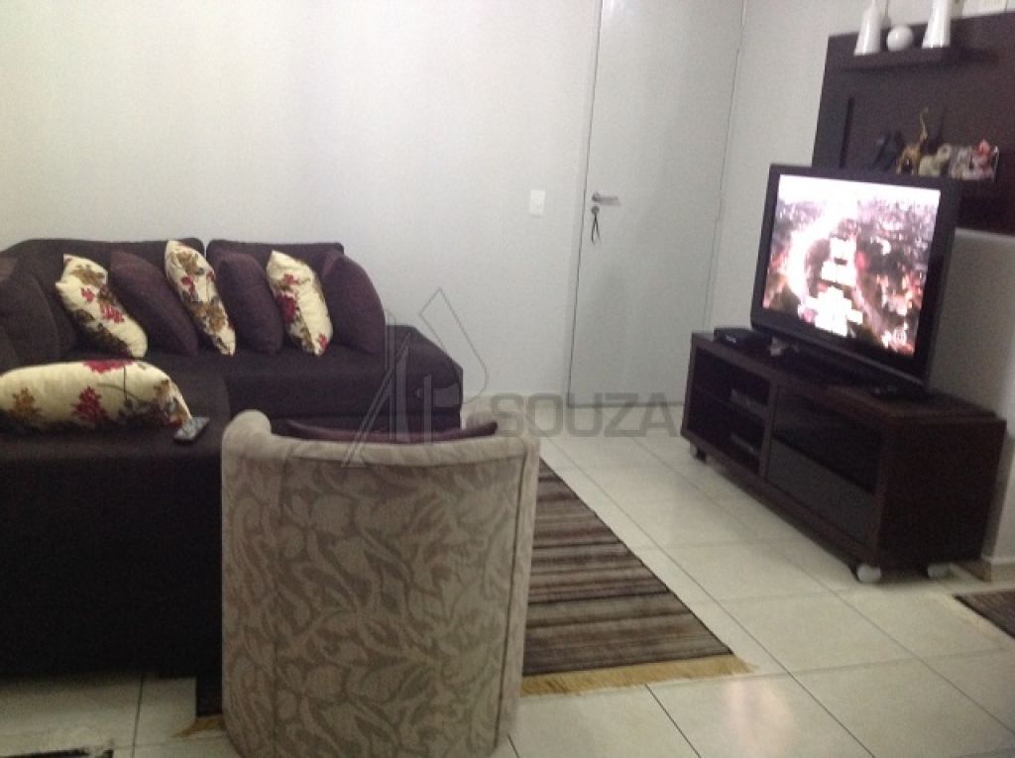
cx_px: 508
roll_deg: -4.0
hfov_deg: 52.7
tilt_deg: -15.6
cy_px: 379
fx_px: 1025
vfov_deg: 40.6
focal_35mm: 35
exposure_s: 1/15
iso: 250
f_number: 2.4
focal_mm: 4.28
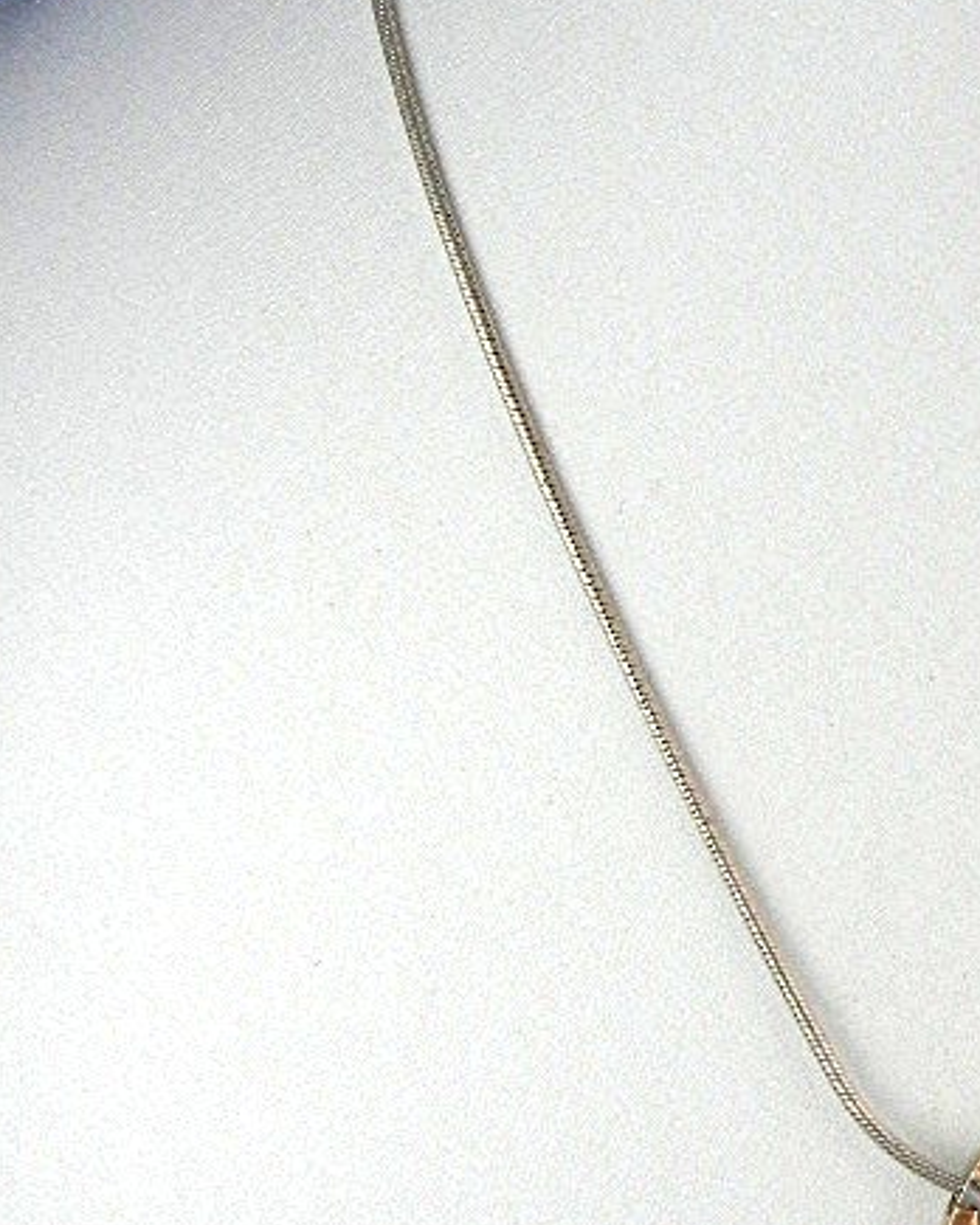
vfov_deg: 27.4
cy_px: 817
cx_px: 915
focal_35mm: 69
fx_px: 2502
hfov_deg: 21.6
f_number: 3.5
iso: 160
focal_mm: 5.4
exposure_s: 1/73.5
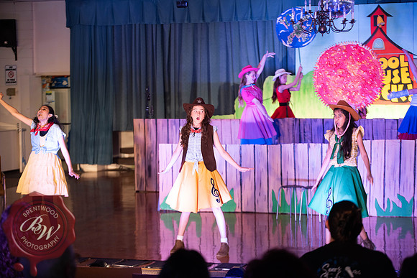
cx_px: 208
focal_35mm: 92
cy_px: 139
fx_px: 1066
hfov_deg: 22.1
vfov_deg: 14.9
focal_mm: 92
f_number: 2.8
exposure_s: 1/100
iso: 720
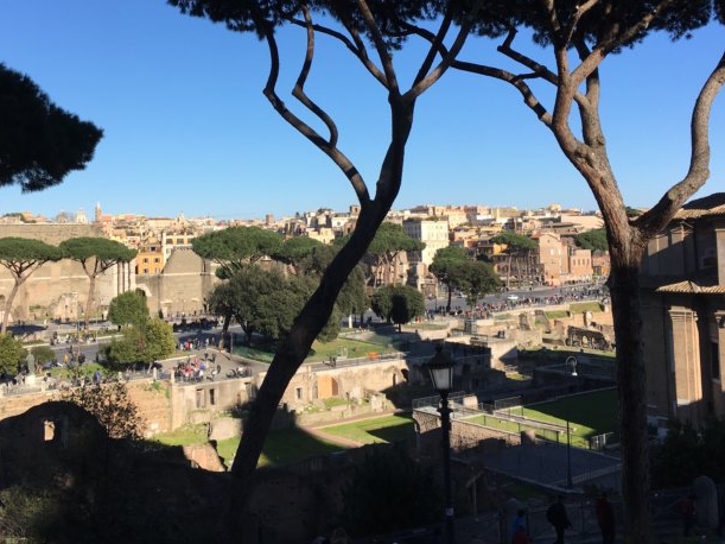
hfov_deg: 48.7
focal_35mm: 38
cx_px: 288
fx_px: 796
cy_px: 196
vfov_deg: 37.4
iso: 25
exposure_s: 1/1479
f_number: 2.2
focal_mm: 4.15
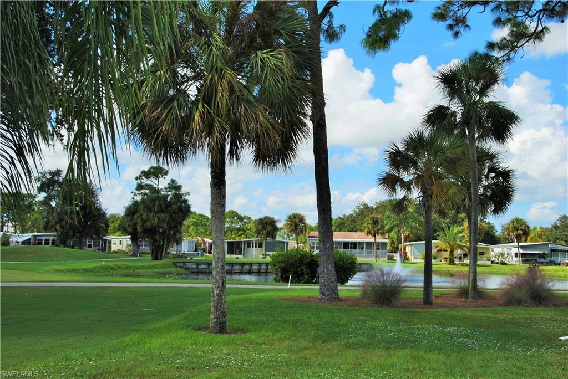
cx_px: 284
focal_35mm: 39
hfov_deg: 49.5
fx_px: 616
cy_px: 190
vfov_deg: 34.3
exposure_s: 1/200
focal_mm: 26
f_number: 9
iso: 100
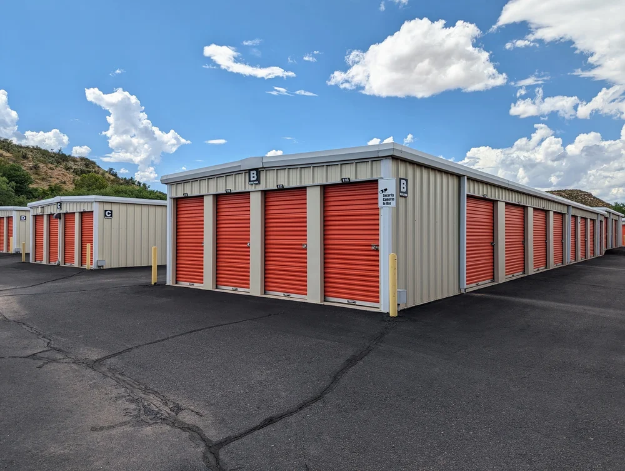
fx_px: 434
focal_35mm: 24
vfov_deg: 56.9
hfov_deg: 71.5
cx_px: 312
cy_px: 236
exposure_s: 1/2632
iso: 43
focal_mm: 6.81
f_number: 1.85
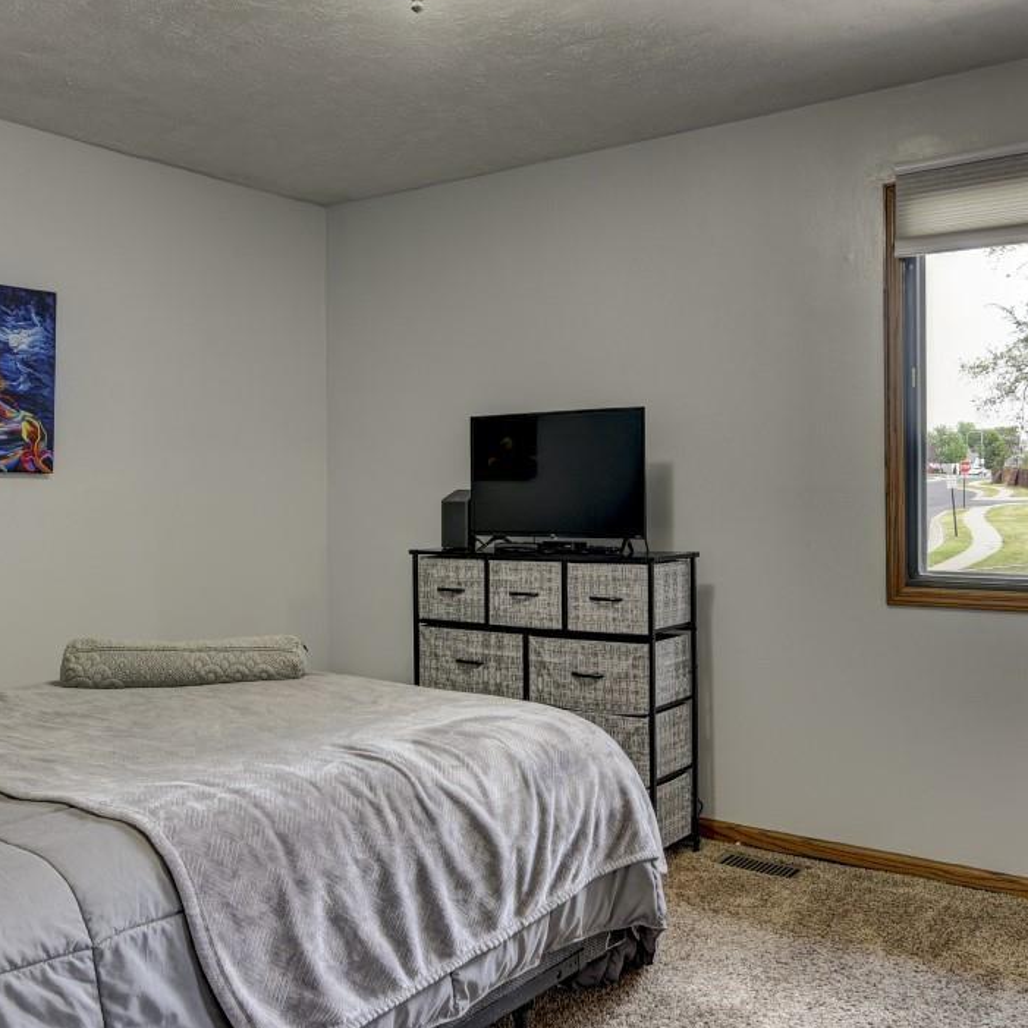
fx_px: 1109
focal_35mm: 33
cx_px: 582
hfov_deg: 49.6
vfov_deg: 49.7
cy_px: 478
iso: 400
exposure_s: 1/8
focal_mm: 17
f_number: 11
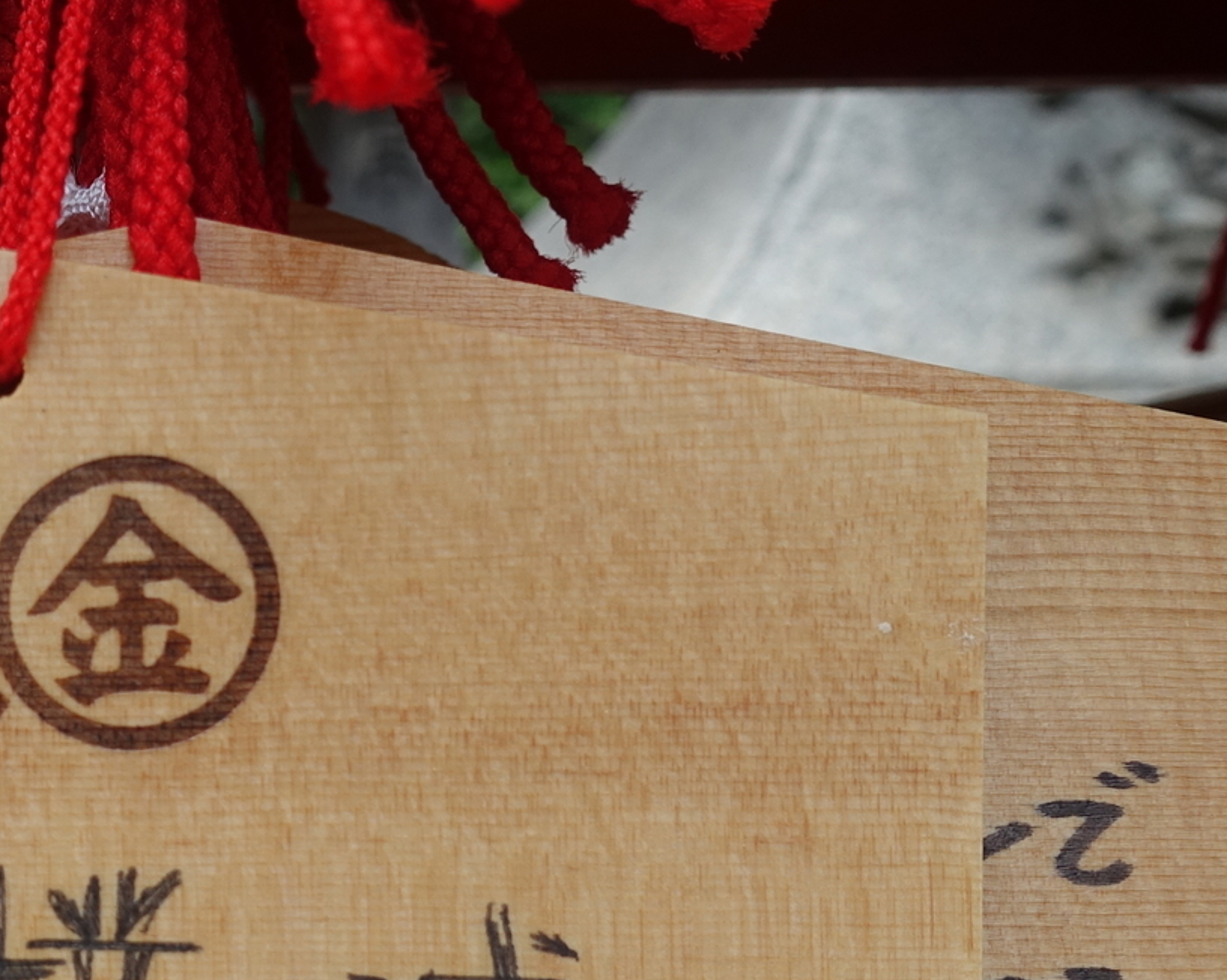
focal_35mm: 58
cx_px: -95
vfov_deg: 25.8
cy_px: 753
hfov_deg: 29.5
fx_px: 2105
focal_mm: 8.8
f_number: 4
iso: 125
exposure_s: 1/320
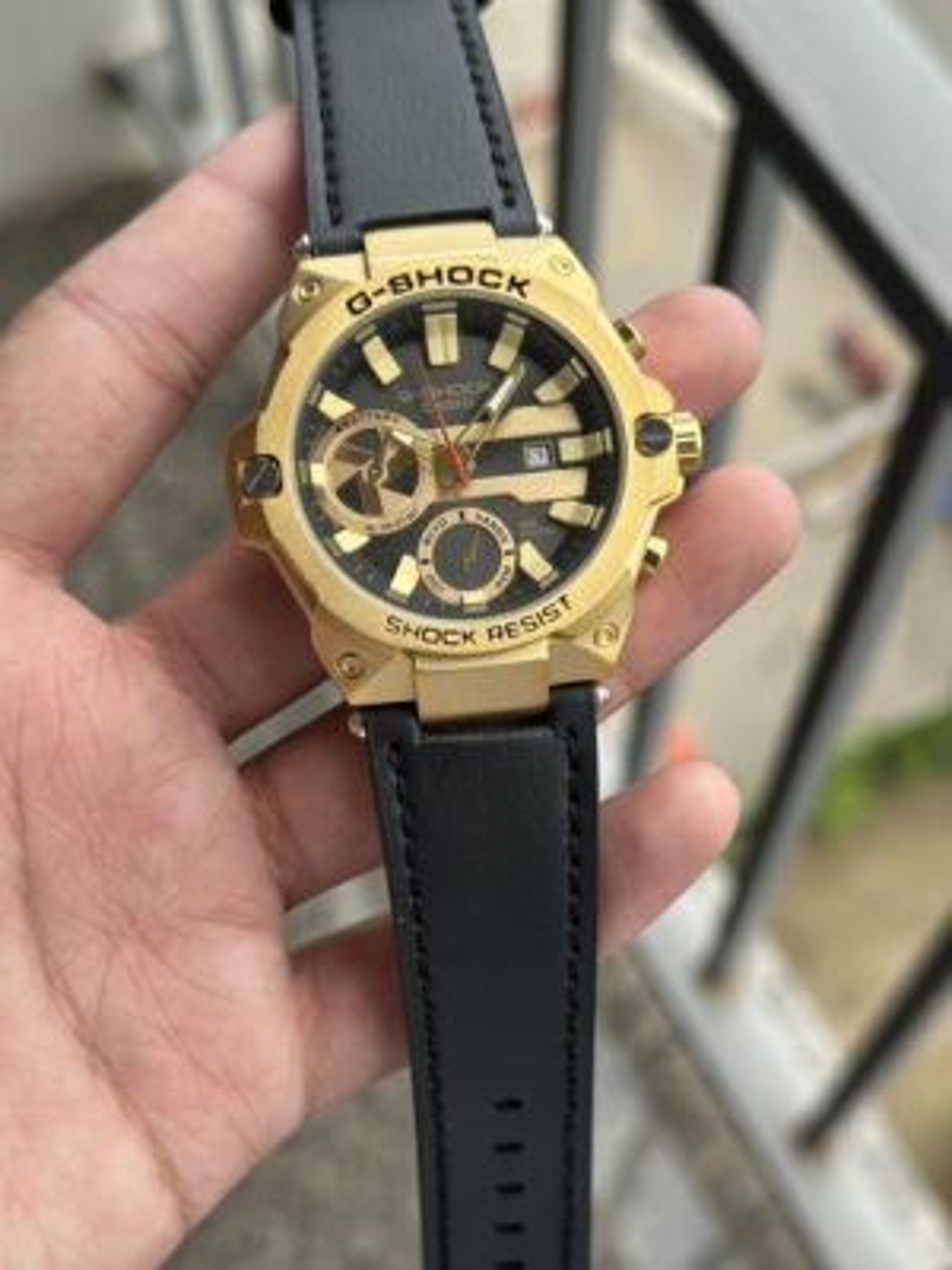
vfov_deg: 39.7
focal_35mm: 48
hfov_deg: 30.3
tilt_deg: -64.4
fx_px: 1760
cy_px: 635
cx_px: 476
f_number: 1.78
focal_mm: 6.86
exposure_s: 1/843
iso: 64
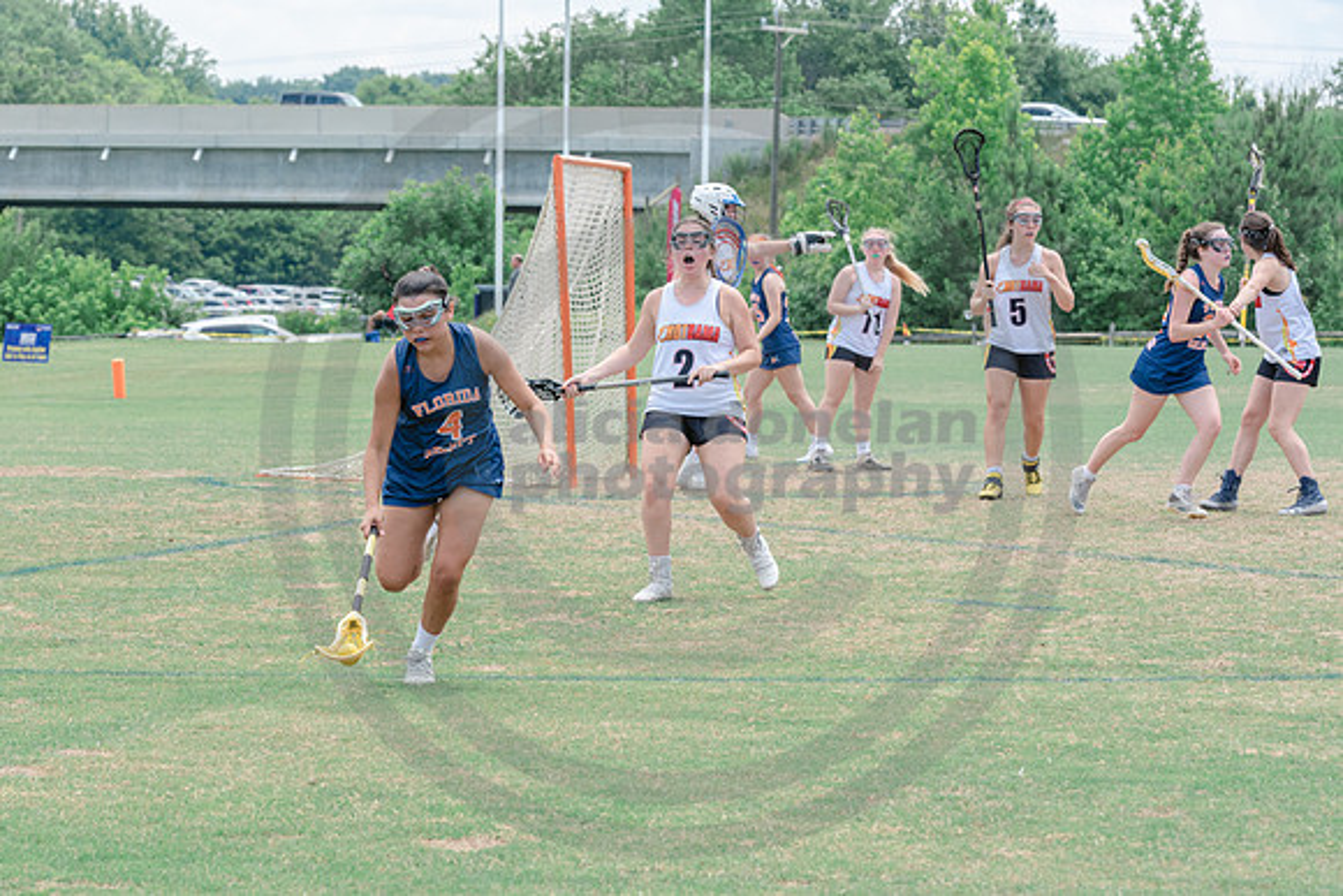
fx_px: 5533
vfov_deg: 9.3
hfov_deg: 13.8
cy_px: 526
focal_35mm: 148
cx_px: 406
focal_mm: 105
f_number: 7.1
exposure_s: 1/800
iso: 400
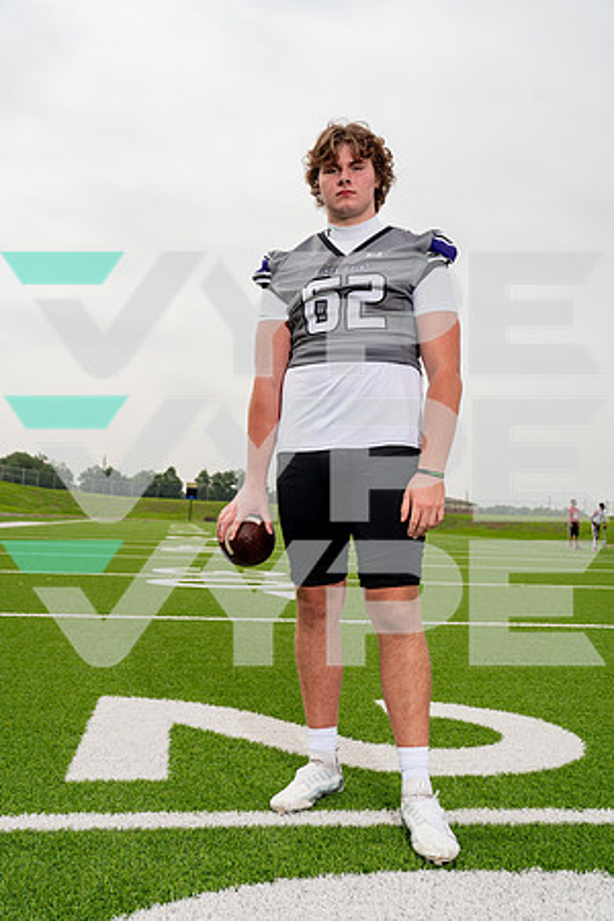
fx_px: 895
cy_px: 460
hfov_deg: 37.9
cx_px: 307
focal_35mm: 35
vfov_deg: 54.4
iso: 125
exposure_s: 1/800
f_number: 5.6
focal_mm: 35
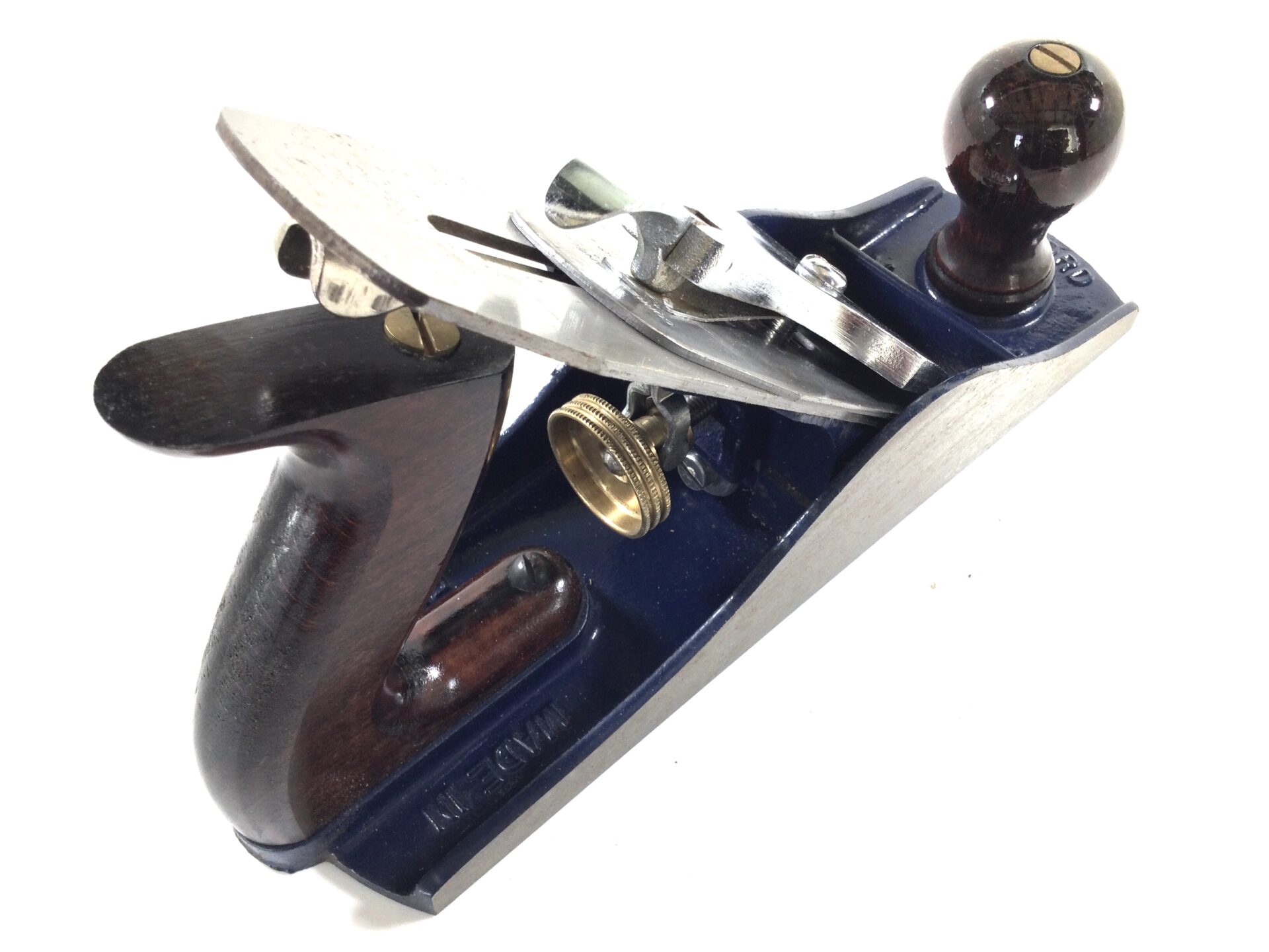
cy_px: 476
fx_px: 1136
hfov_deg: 58.4
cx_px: 634
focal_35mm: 31
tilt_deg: -54.3
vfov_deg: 45.4
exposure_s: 1/50
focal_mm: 3.3
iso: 32
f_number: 2.4
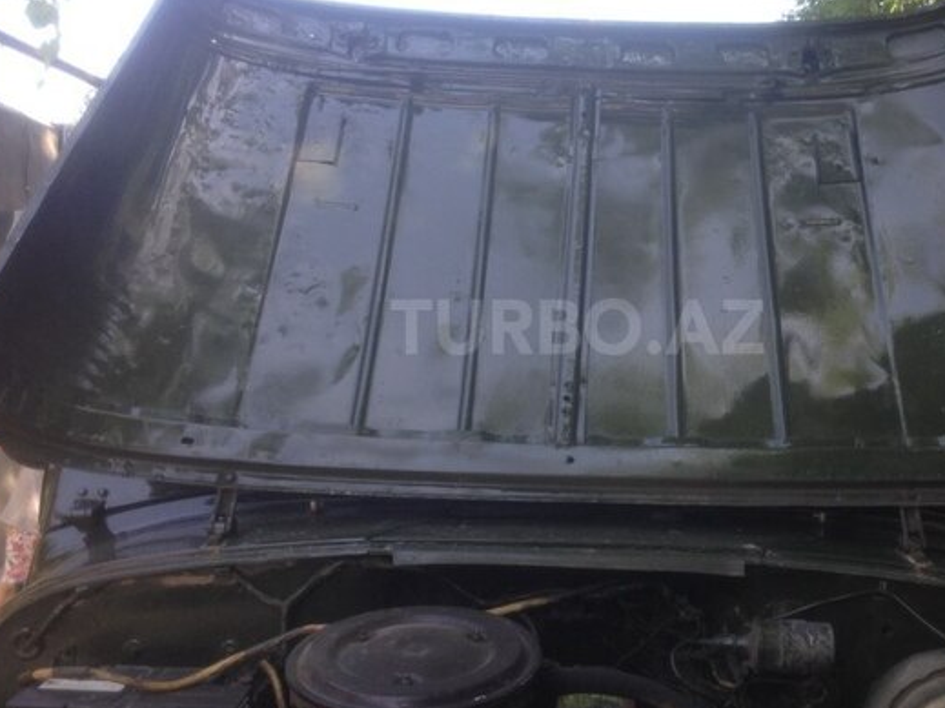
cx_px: 577
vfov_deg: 34.3
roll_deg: +0.5
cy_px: 327
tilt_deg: +3.2
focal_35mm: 42
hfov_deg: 44.5
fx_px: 1146
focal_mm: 4.12
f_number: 2.4
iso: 50
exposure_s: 1/137
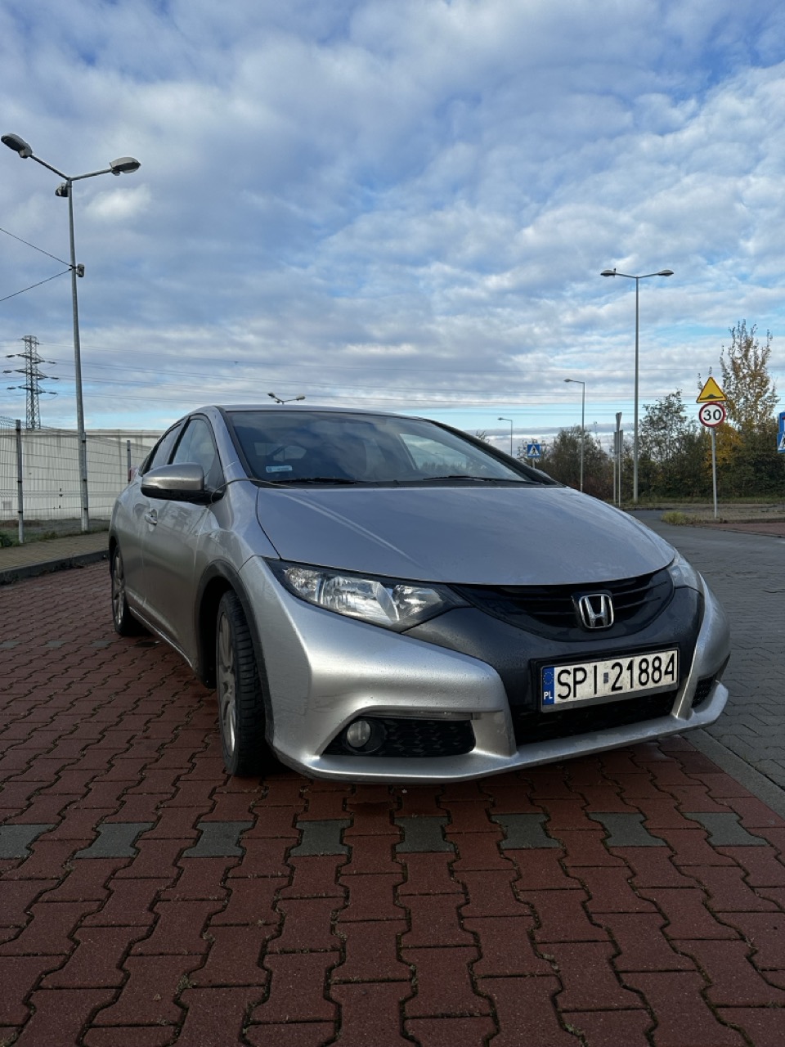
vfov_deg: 71.6
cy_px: 524
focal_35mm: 24
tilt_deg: -2.3
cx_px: 392
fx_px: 726
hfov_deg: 56.8
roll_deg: +1.8
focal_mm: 6.86
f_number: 1.78
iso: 80
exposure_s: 1/2882
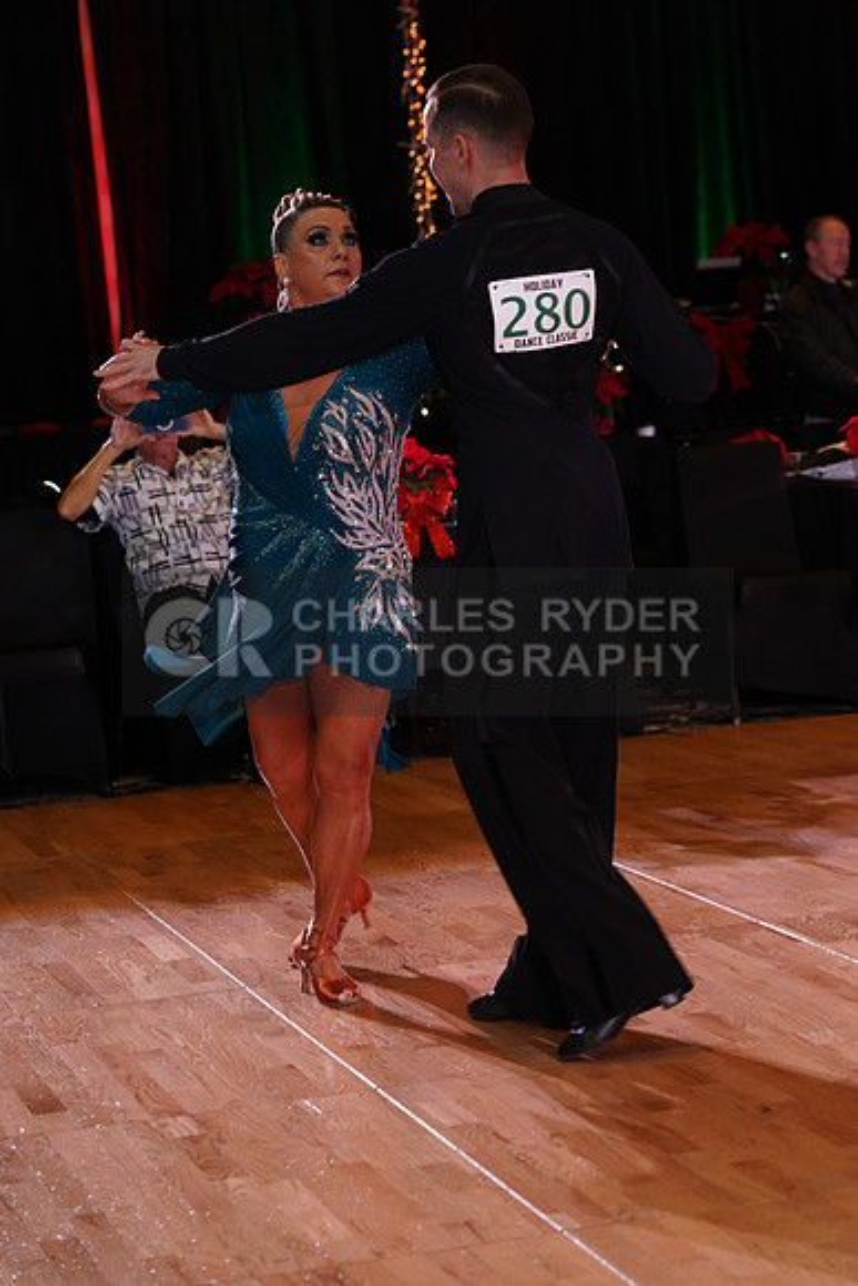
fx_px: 3430
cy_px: 643
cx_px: 429
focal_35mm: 96
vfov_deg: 21.2
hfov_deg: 14.3
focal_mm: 96
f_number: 5
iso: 2500
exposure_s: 1/200
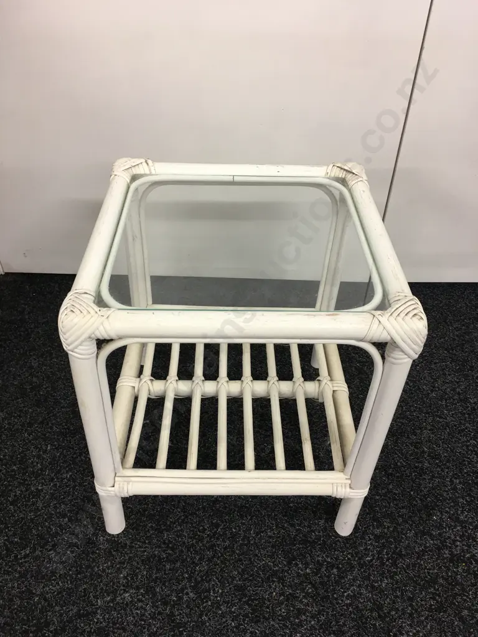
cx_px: 239
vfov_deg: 61.7
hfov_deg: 48.2
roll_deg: -2.0
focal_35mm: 29
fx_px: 534
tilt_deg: -40.8
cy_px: 318
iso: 40
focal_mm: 4.15
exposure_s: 1/17
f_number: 2.2
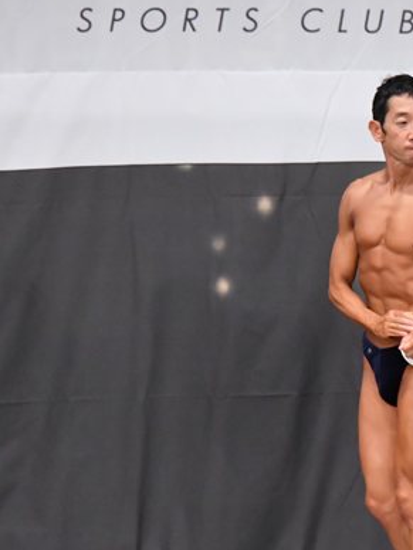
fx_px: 6634
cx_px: 516
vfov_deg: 4.8
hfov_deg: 3.6
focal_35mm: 417
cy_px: 350
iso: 6400
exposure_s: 1/400
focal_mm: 145
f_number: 5.6
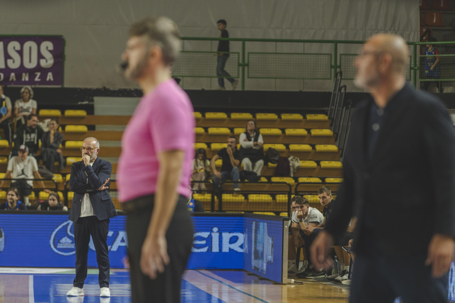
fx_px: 2338
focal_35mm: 185
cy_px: 152
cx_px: 228
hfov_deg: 11.1
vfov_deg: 7.4
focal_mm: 185
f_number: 3.5
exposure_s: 1/400
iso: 800
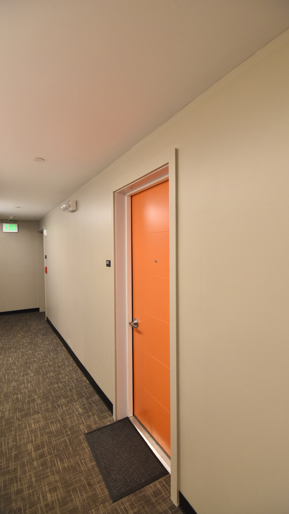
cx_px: 150
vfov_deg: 94.2
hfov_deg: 62.3
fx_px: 239
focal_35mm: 18
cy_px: 256
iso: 1600
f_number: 4
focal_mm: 11
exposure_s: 1/60
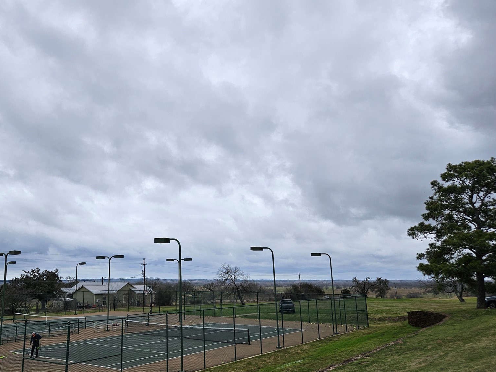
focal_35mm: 31
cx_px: 176
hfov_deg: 57.4
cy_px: 196
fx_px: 444
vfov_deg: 45.4
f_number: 1.8
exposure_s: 1/1061
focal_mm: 5.4
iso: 25
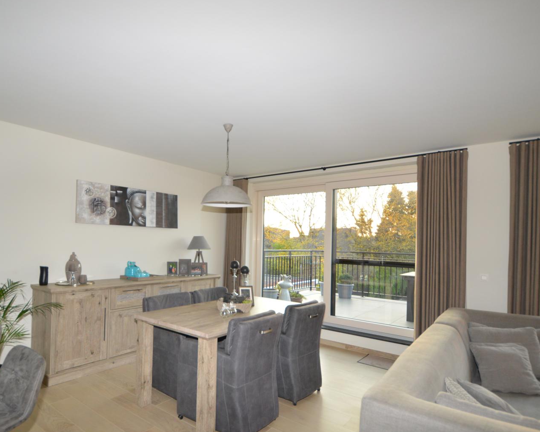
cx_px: 231
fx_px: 320
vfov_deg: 67.9
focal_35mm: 20
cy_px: 237
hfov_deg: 79.9
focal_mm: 10
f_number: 3.5
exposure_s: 1/60
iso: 450
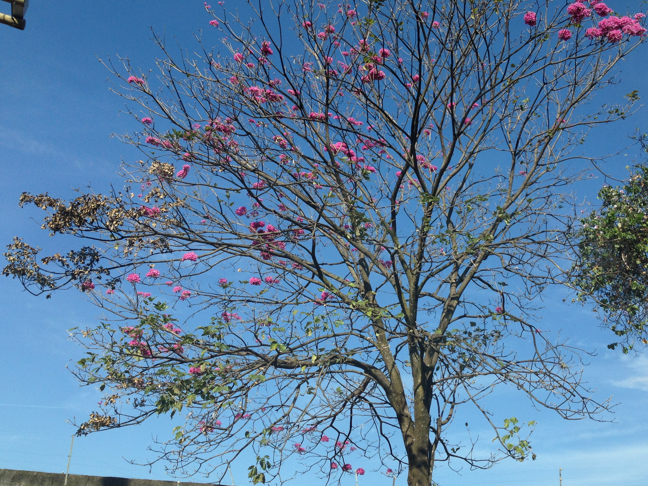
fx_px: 767
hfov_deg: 45.6
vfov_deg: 35.1
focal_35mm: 41
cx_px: 374
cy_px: 233
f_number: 2.4
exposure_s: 1/1153
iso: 50
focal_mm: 4.12
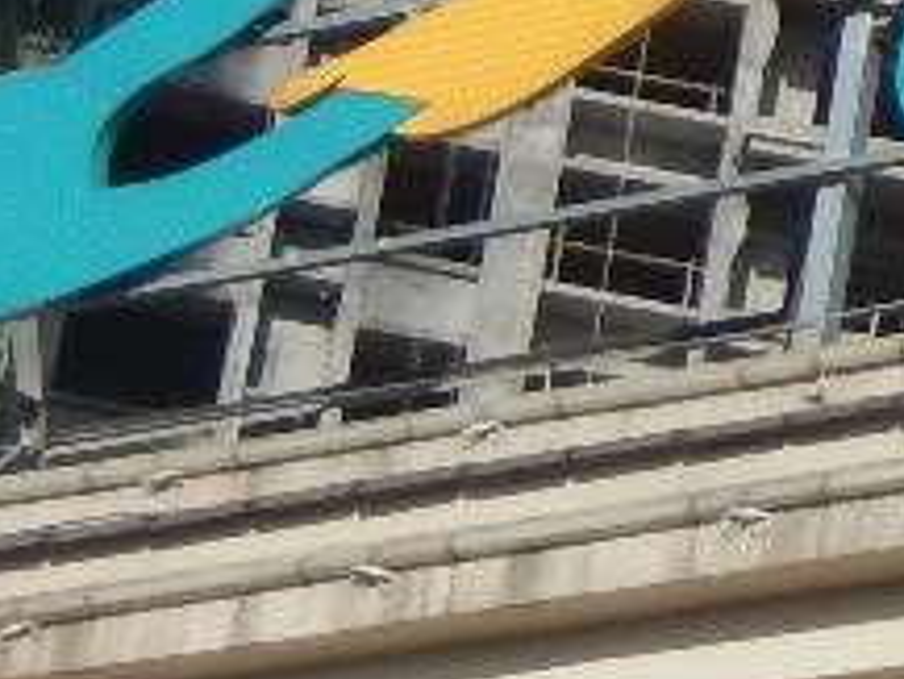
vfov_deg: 3.7
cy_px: -879
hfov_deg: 4.9
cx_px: 2316
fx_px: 10321
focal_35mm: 395
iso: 125
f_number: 4.8
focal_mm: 12
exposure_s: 1/800
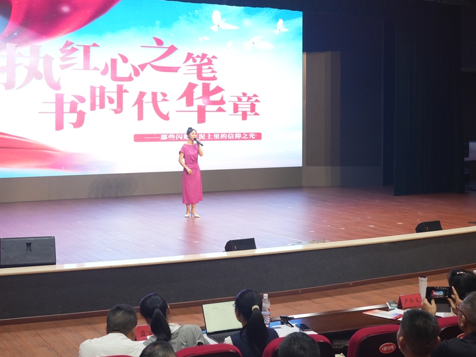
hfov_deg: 35.5
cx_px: 201
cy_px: 129
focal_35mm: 54
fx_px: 743
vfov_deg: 26.9
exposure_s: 1/125
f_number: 5.6
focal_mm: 35
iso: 3200
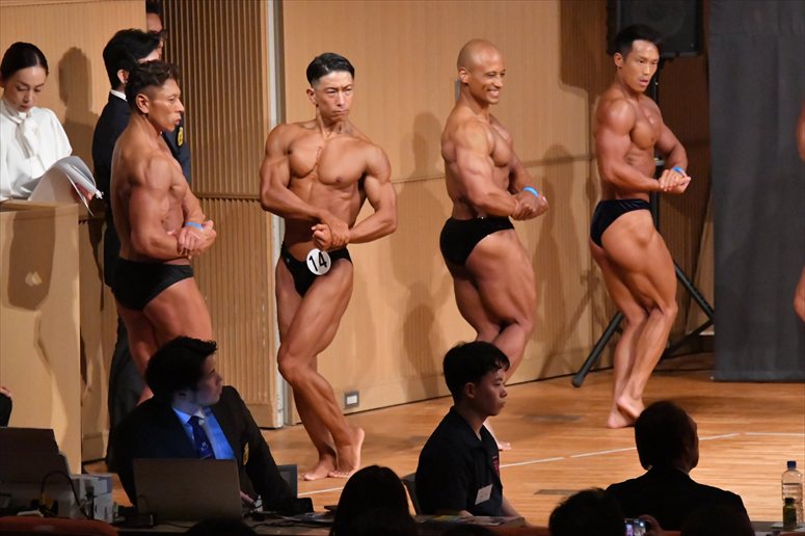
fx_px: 6035
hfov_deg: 7.6
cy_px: 268
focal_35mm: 270
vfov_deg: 5.1
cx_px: 402
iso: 12800
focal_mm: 180
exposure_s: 1/400
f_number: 5.6
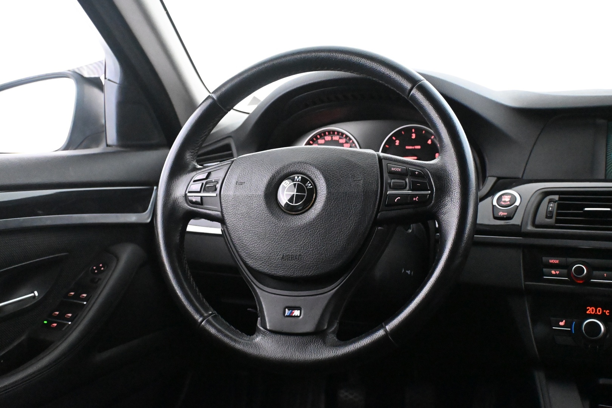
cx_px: 306
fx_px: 701
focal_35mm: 41
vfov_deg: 32.4
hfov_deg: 47.2
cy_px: 204
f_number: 4.5
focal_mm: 27.5
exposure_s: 1/60
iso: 12800
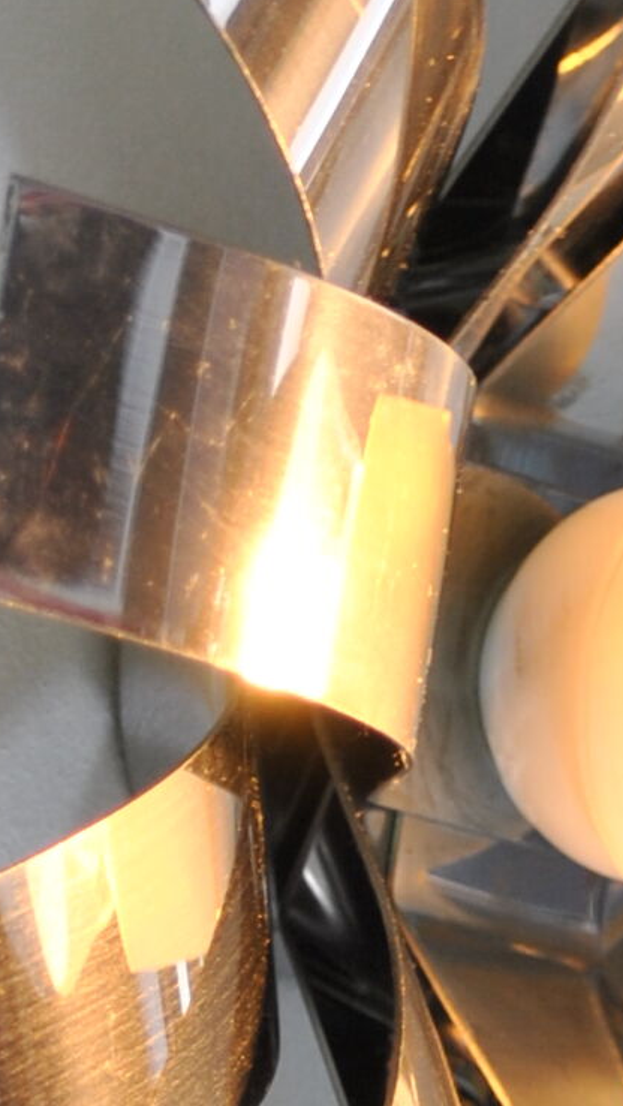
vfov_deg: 6.2
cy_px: 867
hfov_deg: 3.5
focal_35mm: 346
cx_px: 681
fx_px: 10156
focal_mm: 42
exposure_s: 1/20
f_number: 5.3
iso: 100
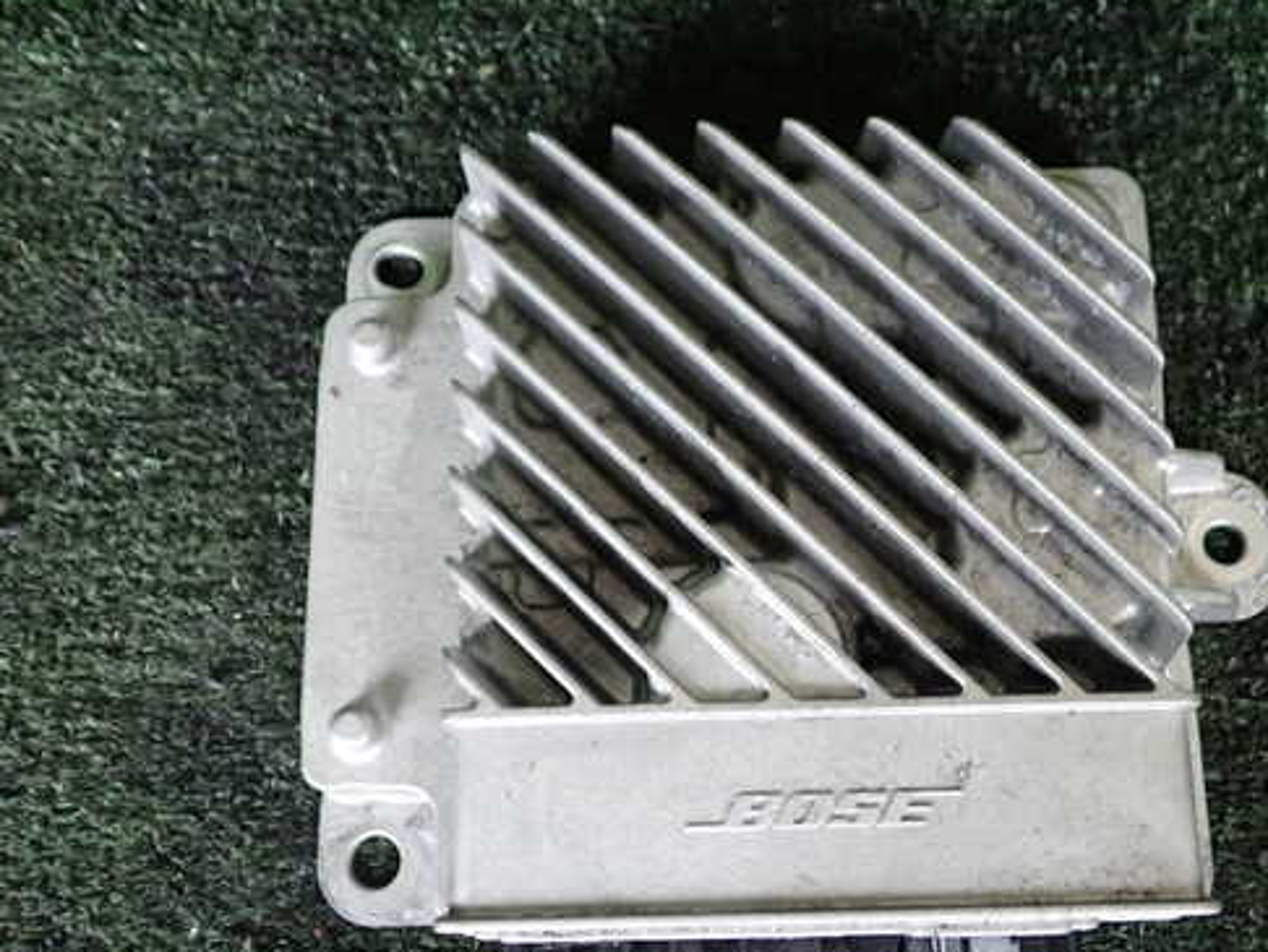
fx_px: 1356
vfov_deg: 38.7
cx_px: 762
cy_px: 493
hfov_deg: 49.8
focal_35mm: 37
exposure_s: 1/30
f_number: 2.3
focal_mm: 5.4
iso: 400
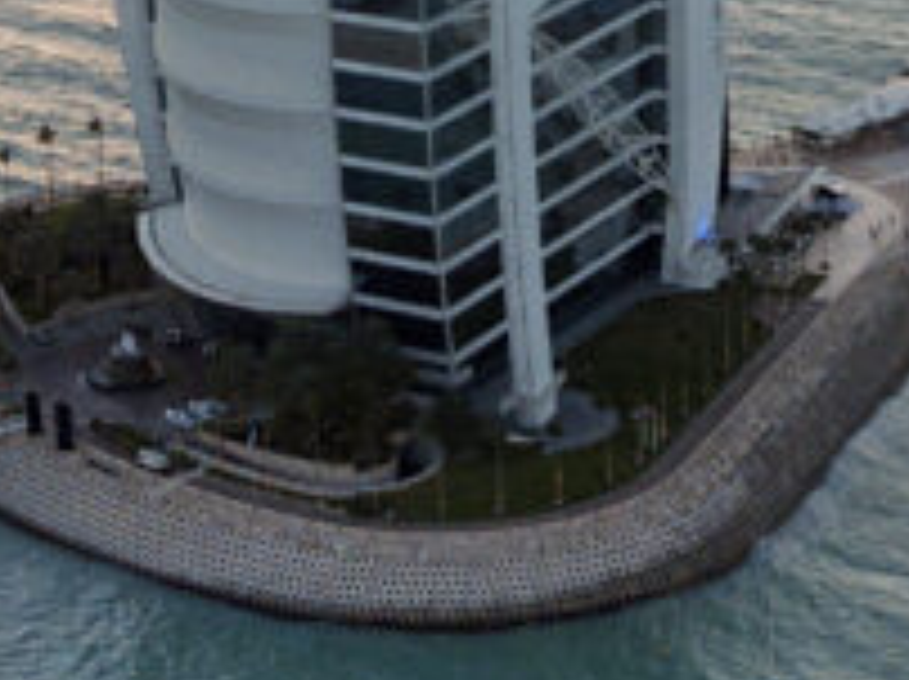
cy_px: -592
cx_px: 346
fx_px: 3462
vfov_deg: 10.5
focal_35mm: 132
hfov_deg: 14.9
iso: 100
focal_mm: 4.73
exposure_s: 1/230
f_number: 2.2
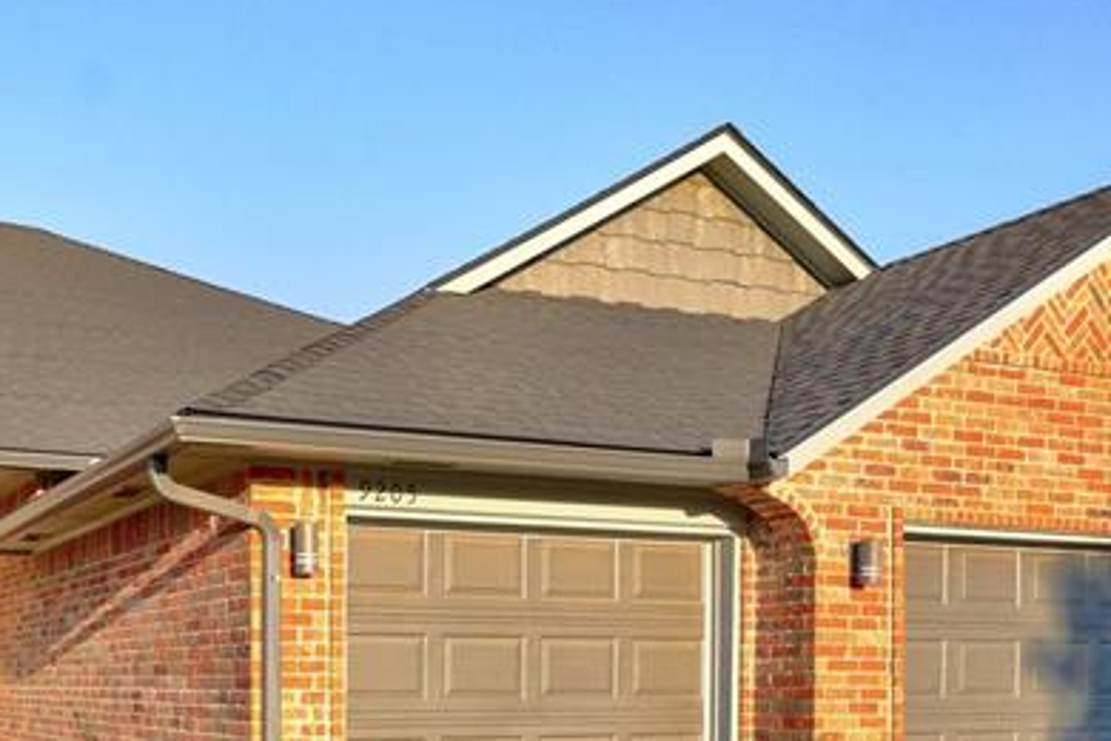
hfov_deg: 44.5
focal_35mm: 42
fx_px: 1296
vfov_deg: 30.1
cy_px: 704
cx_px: 245
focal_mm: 16
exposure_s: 1/1000
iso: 200
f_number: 6.3
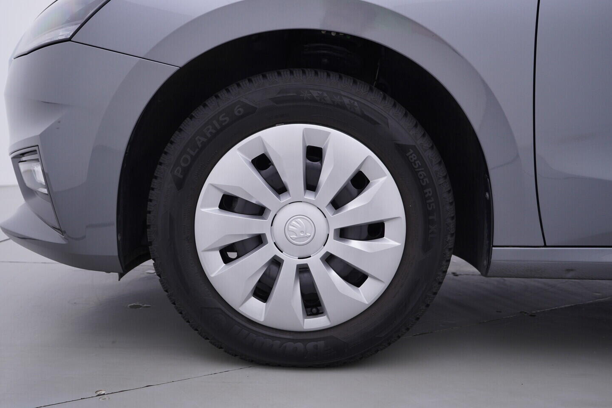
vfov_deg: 36.9
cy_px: 204
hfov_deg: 53.1
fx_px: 612
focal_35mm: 36
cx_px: 306
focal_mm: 24
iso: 125
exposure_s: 1/60
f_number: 4
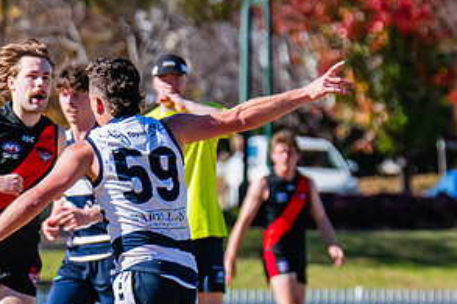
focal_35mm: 1039
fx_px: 13182
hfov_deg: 2.0
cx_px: -178
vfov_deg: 1.3
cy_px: 199
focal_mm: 310
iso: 640
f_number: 8
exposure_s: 1/1600
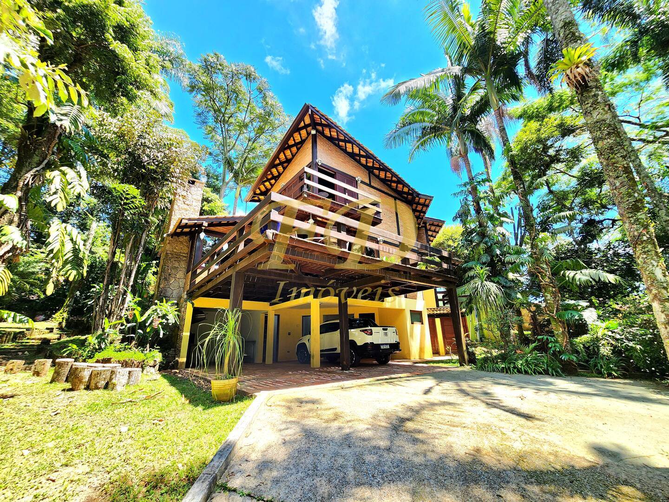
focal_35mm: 13
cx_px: 334
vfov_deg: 89.9
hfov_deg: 106.2
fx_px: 251
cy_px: 251
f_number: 2.2
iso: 50
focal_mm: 2.2
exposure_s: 1/256
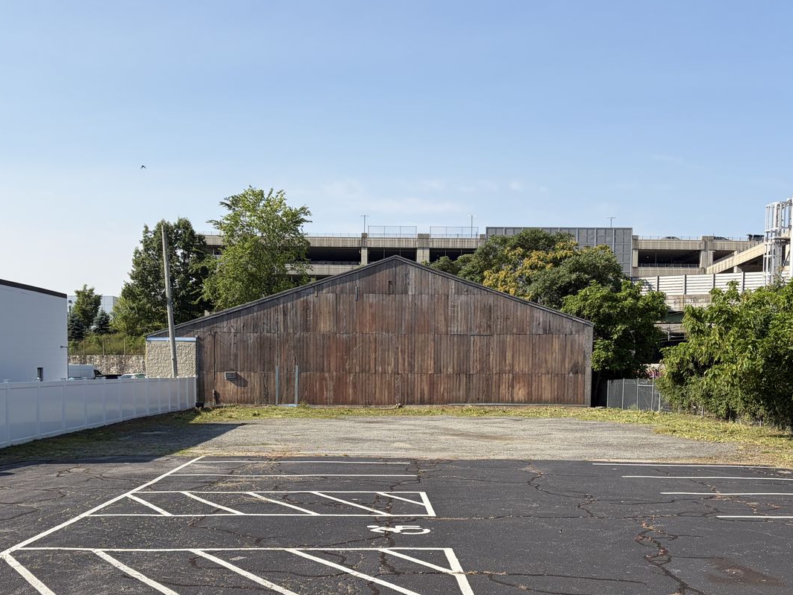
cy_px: 414
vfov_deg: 36.3
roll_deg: -0.2
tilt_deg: -2.8
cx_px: 383
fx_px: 893
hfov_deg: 47.9
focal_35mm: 39
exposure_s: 1/3125
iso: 50
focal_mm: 5.96
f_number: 1.6
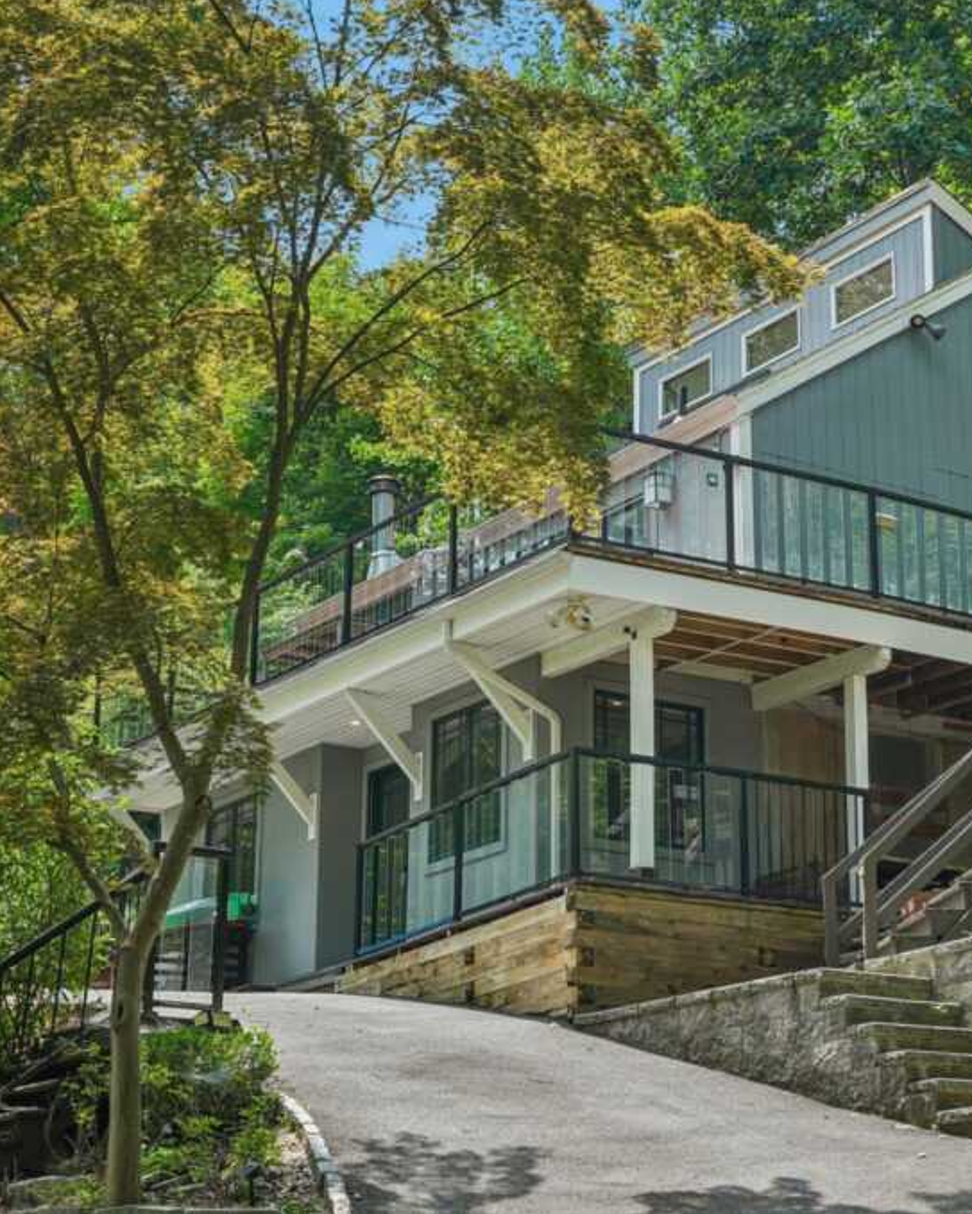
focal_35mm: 68
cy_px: 604
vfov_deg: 27.9
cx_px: 739
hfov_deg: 22.3
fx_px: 2444
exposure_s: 1/50
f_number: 8
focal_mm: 32
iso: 100
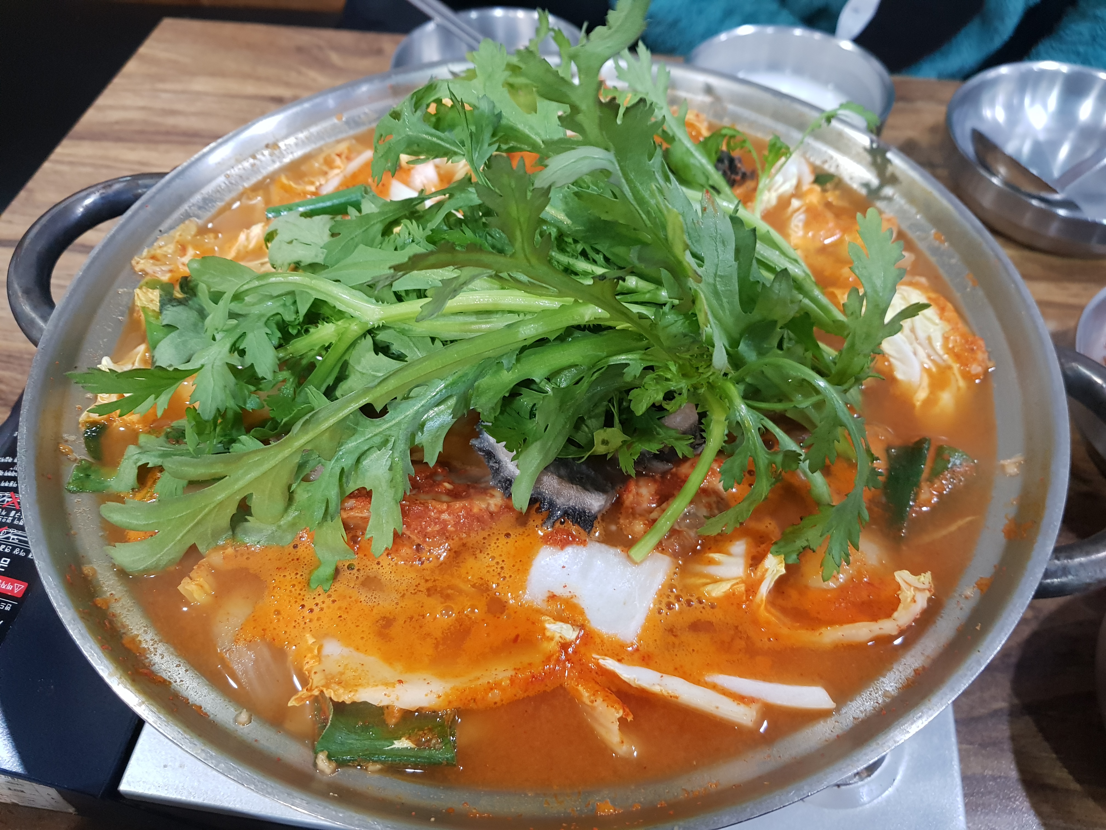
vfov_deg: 53.1
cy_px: 415
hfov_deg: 67.3
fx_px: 831
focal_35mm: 26
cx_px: 553
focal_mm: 4.3
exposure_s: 1/11
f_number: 1.7
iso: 200
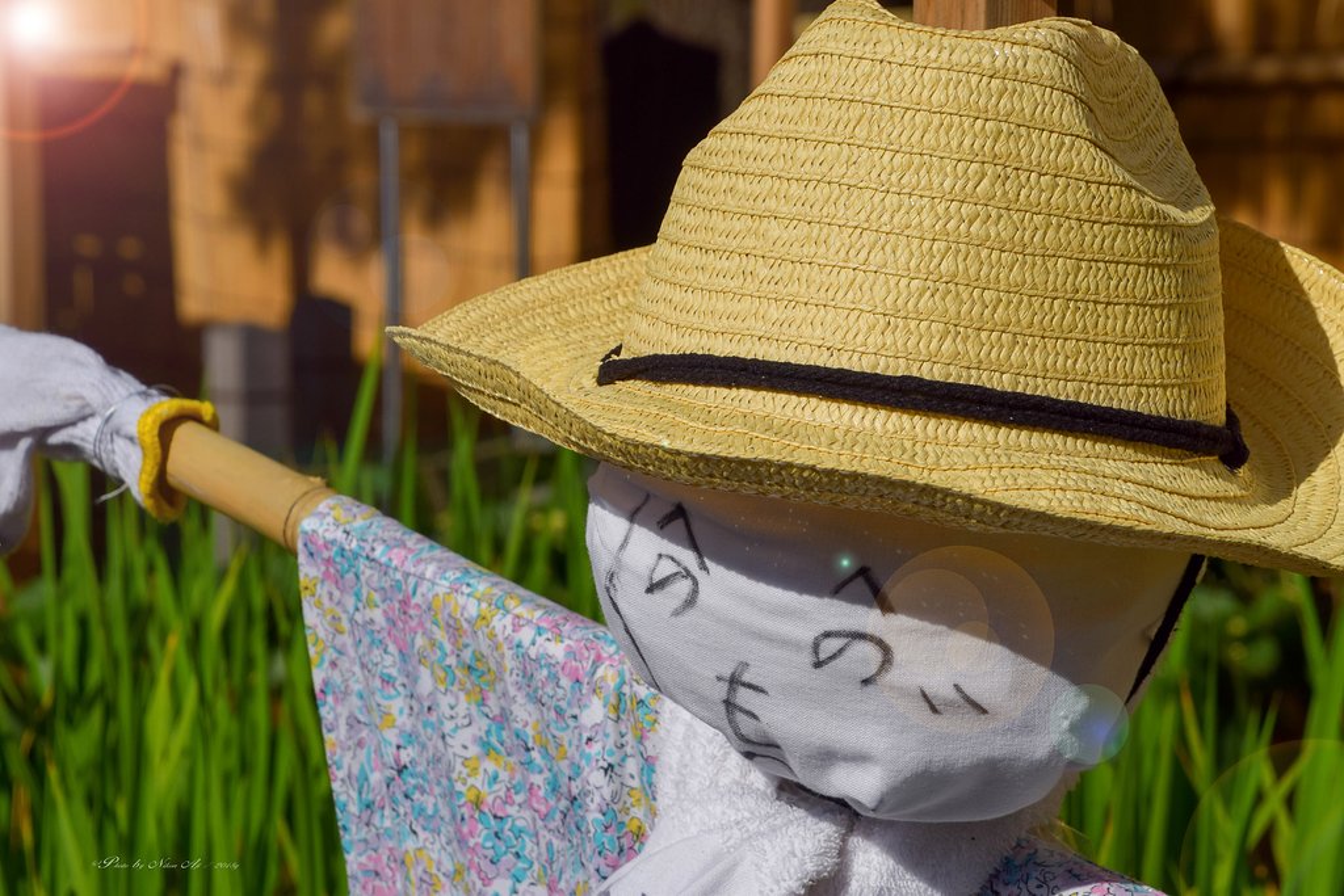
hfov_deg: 15.9
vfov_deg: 10.6
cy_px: 448
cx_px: 672
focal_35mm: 129
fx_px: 4816
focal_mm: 86
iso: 100
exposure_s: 1/800
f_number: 11
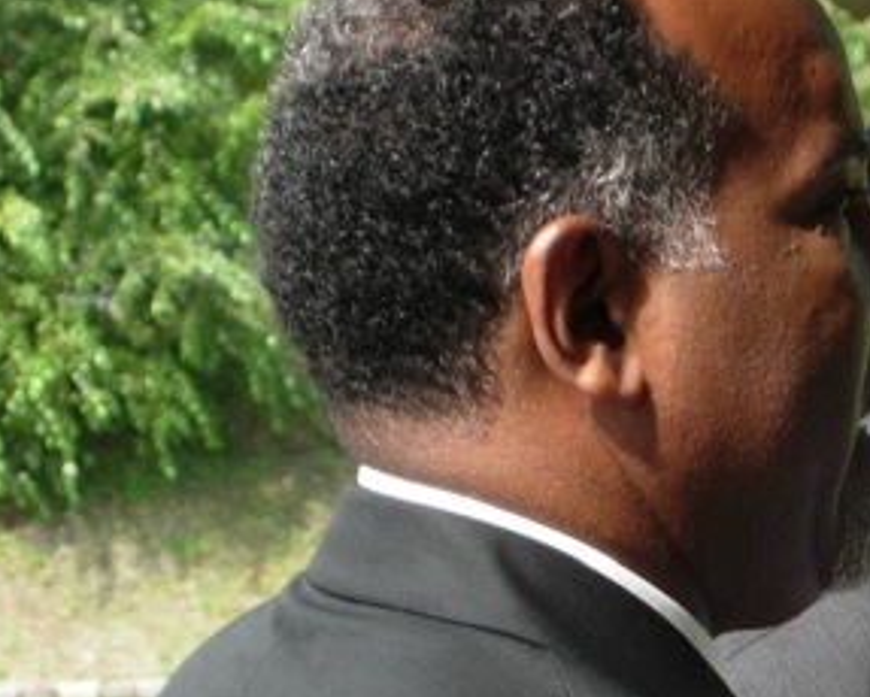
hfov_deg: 7.3
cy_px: 399
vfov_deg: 5.8
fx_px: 6828
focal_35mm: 265
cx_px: 928
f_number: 5.1
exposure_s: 1/67.8
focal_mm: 24.5
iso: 50
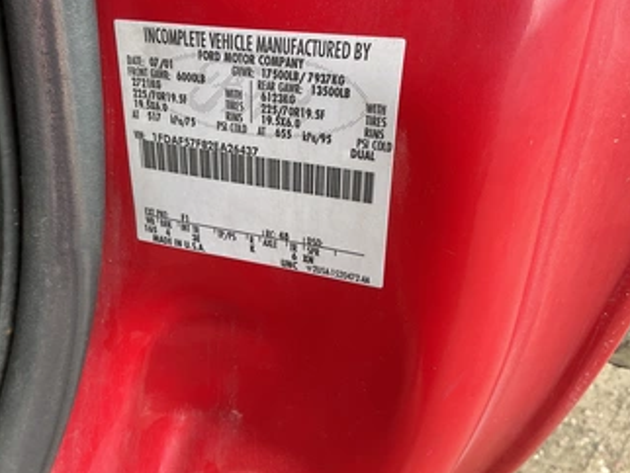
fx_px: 656
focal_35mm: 36
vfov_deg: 39.6
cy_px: 209
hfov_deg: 51.0
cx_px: 254
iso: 64
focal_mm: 3
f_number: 1.8
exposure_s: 1/122
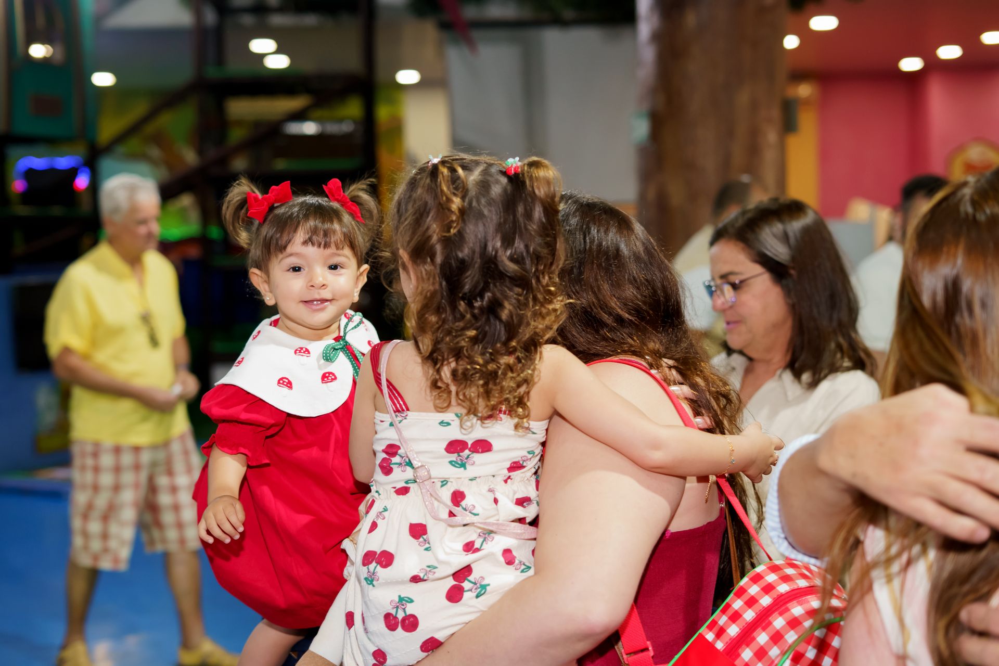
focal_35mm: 50
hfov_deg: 39.6
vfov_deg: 27.0
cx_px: 500
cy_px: 333
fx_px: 1387
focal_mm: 50
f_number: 2.8
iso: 2500
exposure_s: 1/160
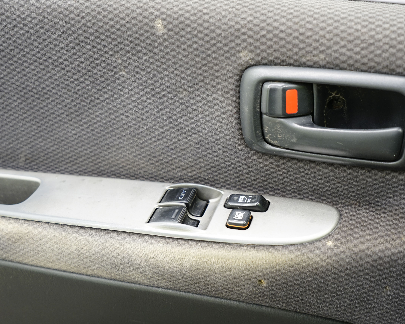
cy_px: 180
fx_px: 515
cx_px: 262
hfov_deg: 42.4
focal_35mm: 43
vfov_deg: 34.9
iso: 320
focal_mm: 33
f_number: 4
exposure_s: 1/10
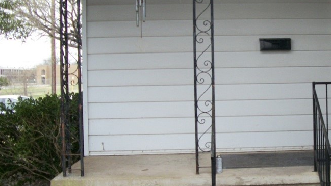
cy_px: 93
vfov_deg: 21.8
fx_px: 483
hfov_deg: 36.7
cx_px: 260
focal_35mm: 55
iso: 80
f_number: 2.9
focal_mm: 5.7
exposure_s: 1/60
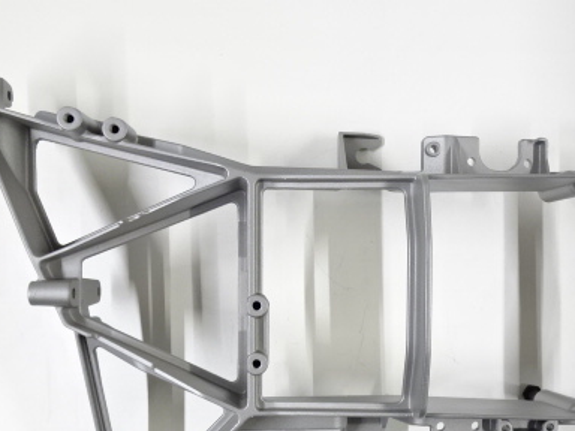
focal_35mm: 40
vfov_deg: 35.5
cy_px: 299
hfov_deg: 46.1
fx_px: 664
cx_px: 385
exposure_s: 1/30
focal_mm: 4.1
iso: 320
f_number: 3.5
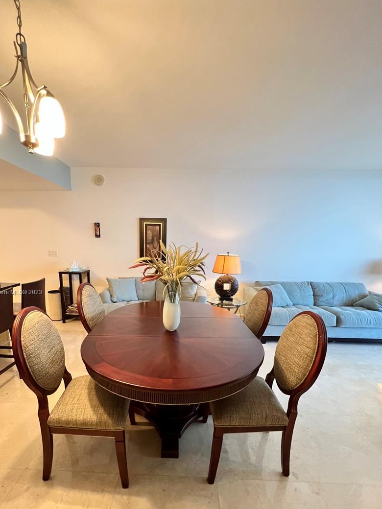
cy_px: 293
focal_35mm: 15
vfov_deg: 97.4
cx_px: 173
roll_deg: -1.5
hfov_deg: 81.5
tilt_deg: -11.5
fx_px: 221
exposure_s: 1/60
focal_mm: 1.57
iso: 500
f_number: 1.8
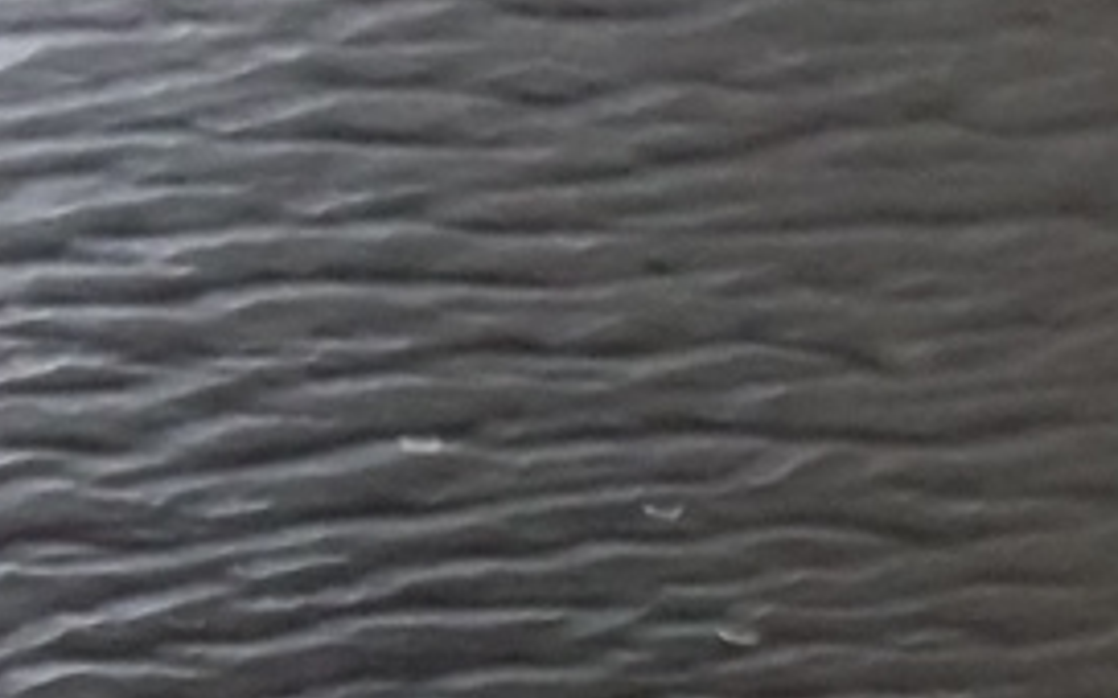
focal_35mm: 108
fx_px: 3291
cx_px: 169
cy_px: 1673
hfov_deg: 19.0
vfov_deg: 10.5
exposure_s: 1/10
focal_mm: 4.2
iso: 800
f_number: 1.7
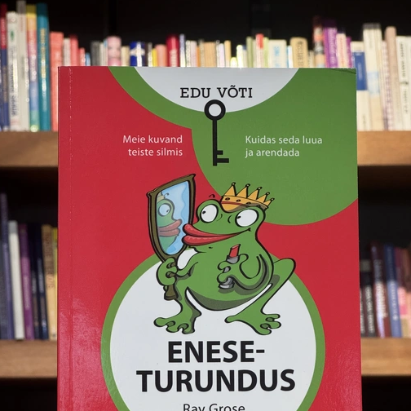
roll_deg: -0.5
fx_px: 1236
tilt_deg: +1.5
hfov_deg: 18.9
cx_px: 203
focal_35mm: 92
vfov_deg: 18.8
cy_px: 275
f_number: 2.8
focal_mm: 9
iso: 160
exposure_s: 1/99
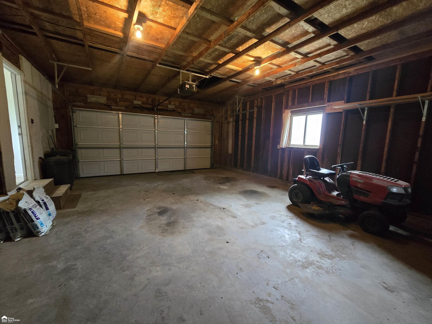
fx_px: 162
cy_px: 162
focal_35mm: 13
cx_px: 216
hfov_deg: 106.2
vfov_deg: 89.9
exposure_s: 1/40
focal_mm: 2.2
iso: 1250
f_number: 2.2
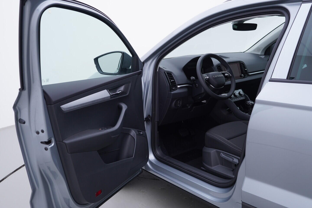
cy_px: 104
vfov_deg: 36.9
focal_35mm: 36
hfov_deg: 53.1
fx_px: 312
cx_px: 156
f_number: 3.5
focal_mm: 24
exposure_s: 1/60
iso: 125
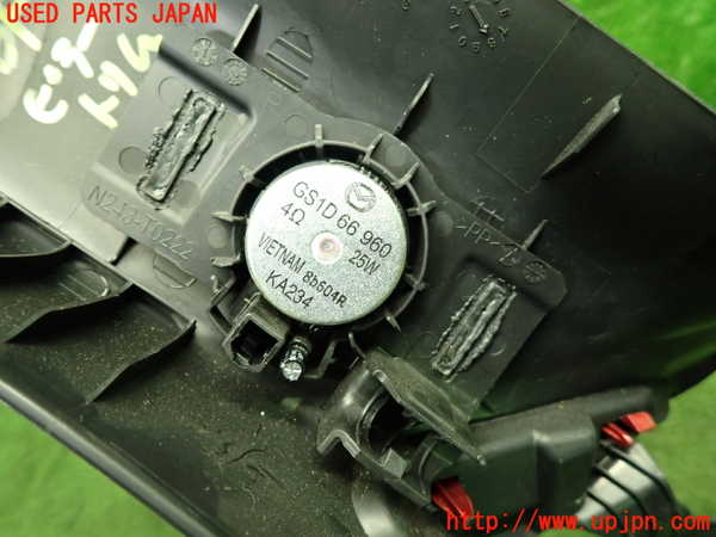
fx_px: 517
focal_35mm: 25
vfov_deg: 54.9
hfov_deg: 69.4
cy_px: 268
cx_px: 358
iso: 400
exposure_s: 1/30
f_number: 2
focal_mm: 4.5
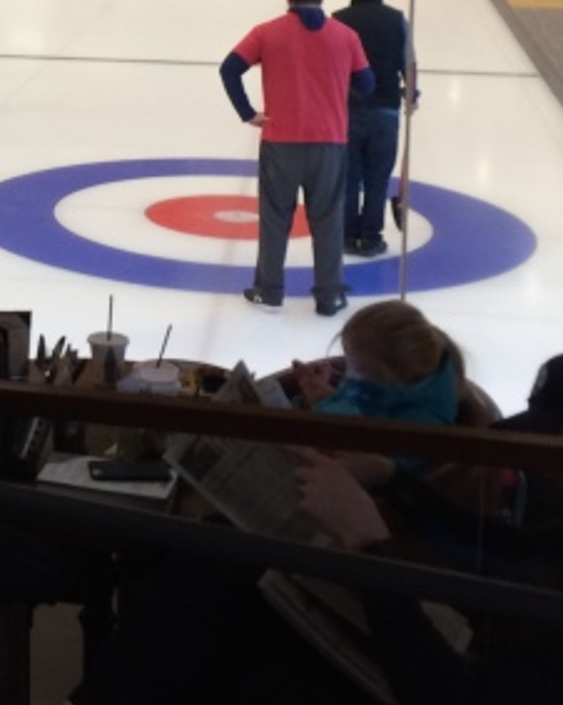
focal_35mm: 80
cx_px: -182
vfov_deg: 23.0
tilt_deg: -7.8
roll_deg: +0.9
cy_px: 22
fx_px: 1668
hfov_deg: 17.8
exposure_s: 1/40
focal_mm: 4.15
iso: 40
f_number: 2.2
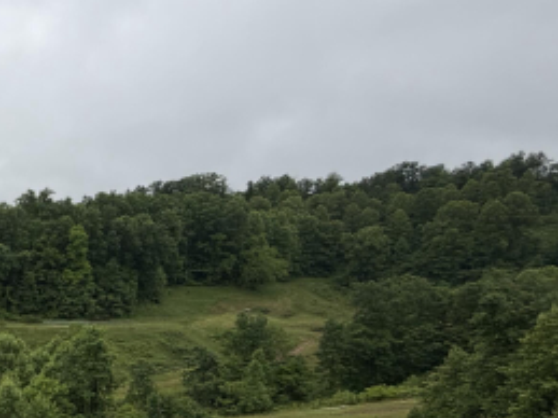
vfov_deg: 38.5
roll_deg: +0.5
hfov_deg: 37.1
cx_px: -132
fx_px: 580
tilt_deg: -5.9
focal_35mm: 36
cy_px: 317
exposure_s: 1/502
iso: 64
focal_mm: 2.22
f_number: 2.2
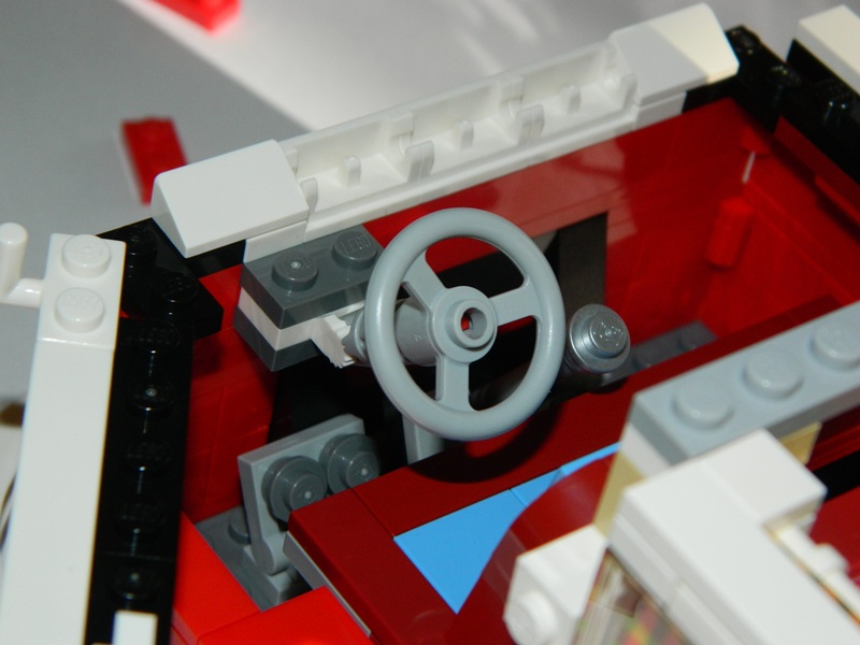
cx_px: 430
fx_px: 2559
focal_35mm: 103
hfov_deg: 19.1
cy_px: 322
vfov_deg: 14.4
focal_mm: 18.6
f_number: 12.6
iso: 200
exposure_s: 1/60
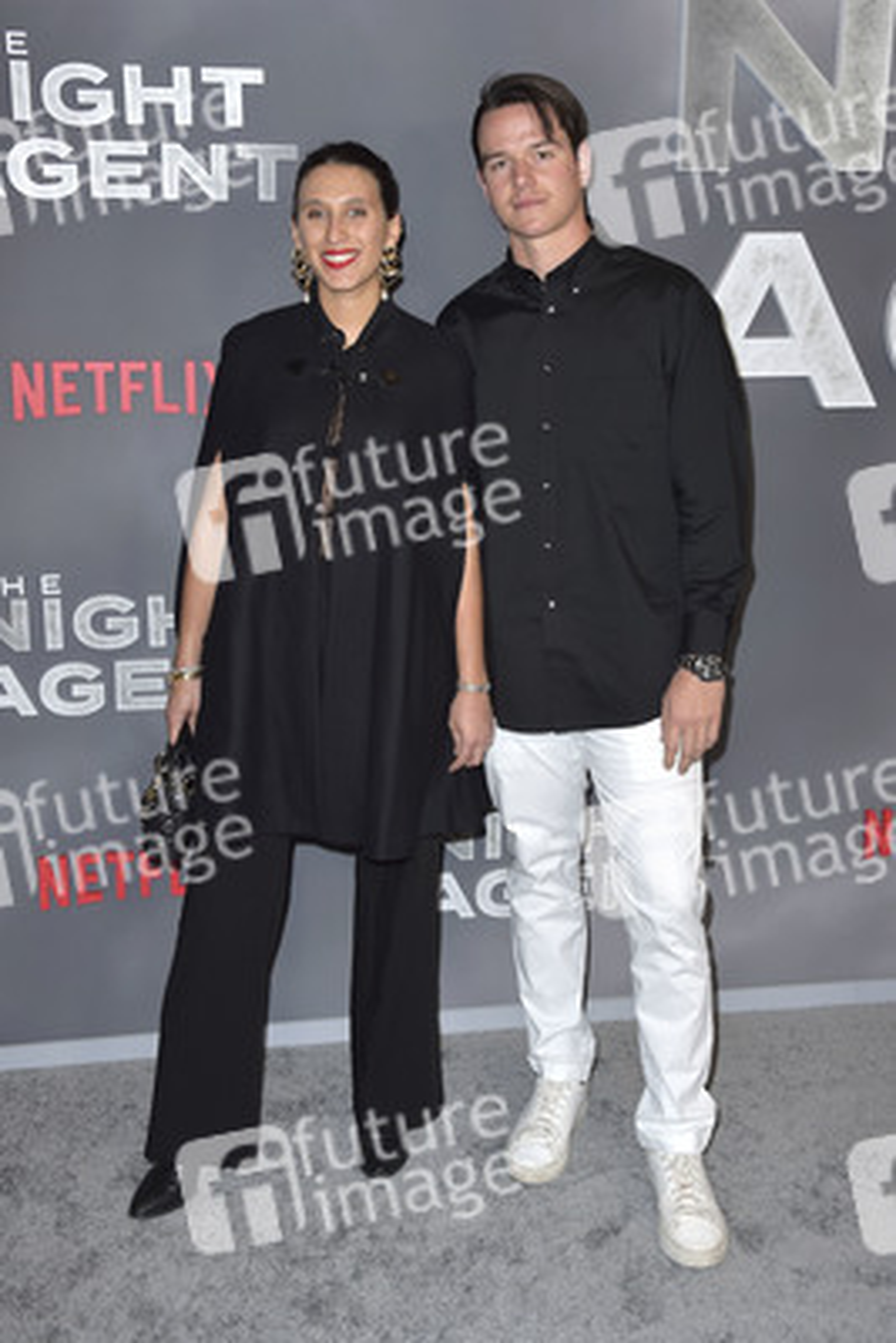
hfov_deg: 29.9
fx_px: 1678
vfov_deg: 43.6
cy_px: 672
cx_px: 448
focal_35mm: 45
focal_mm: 45
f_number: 6.3
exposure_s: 1/250
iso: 400
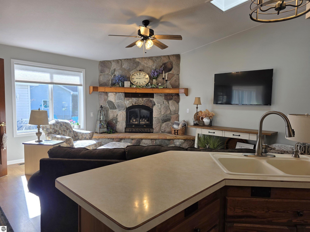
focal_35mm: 23
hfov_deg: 73.9
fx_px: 206
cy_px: 116
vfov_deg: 58.9
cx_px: 155
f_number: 1.7
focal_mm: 6.3
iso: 25
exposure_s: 1/120
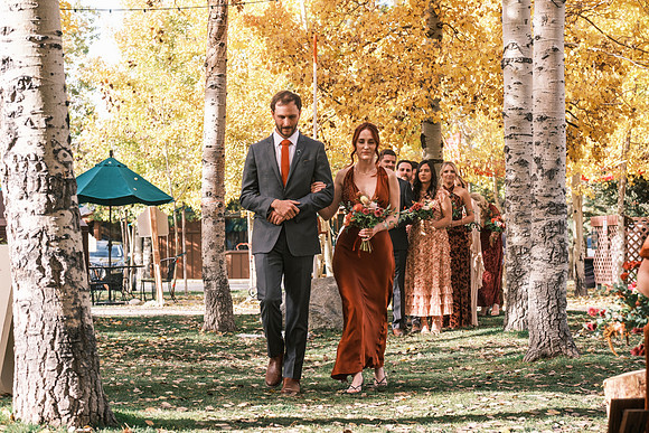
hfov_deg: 24.2
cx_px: 324
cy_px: 216
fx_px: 1515
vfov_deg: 16.3
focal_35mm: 84
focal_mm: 56.3
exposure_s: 1/500
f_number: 4
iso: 400
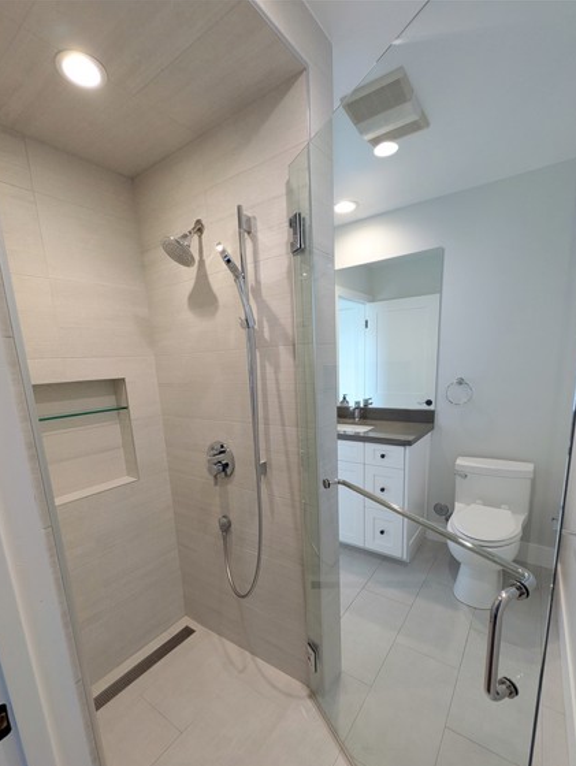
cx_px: 280
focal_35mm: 16
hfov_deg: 78.2
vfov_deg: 93.9
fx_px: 354
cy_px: 436
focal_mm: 1.83
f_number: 2.2
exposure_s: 1/40
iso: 44
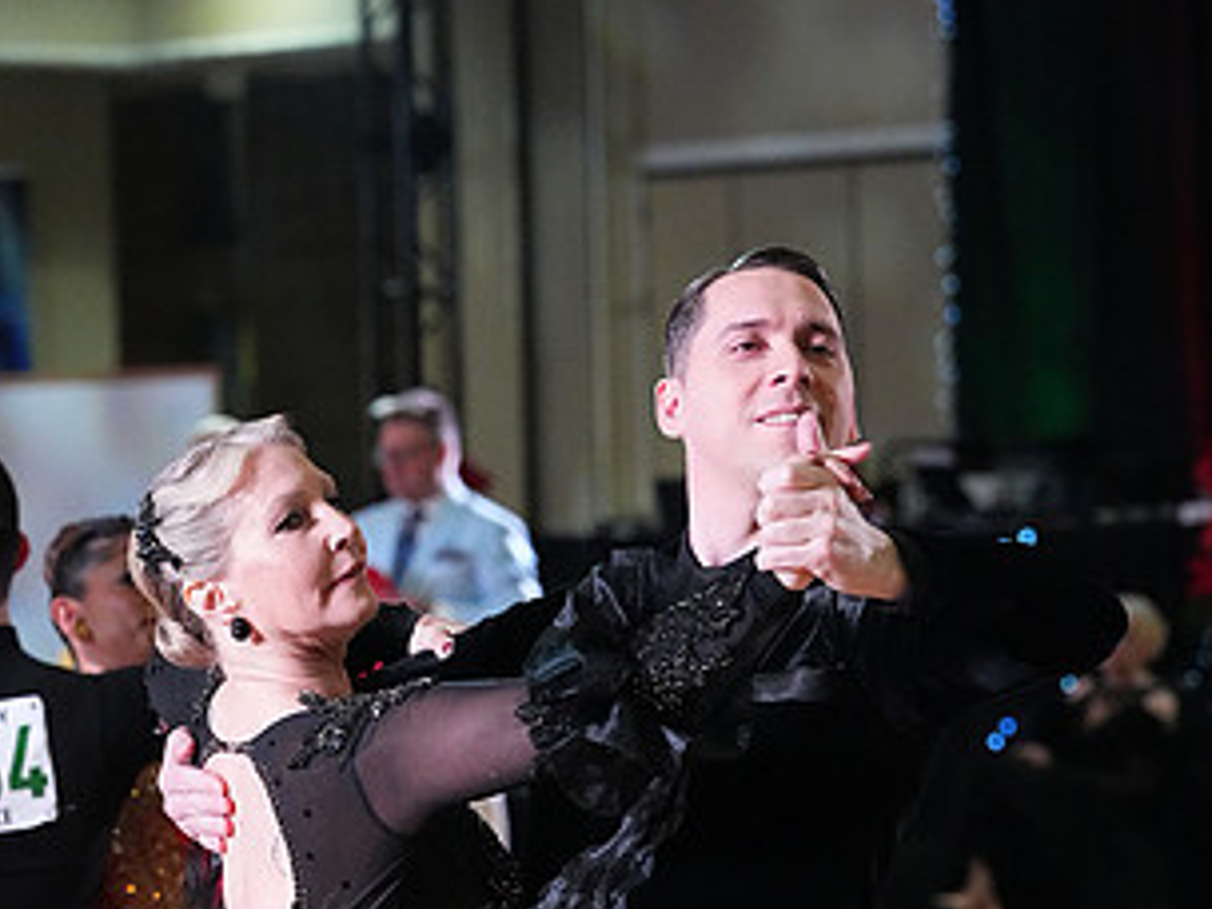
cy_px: 1144
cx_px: 616
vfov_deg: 6.0
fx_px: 8683
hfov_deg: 8.0
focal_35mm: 248
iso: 10000
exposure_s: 1/400
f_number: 5.6
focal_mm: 135
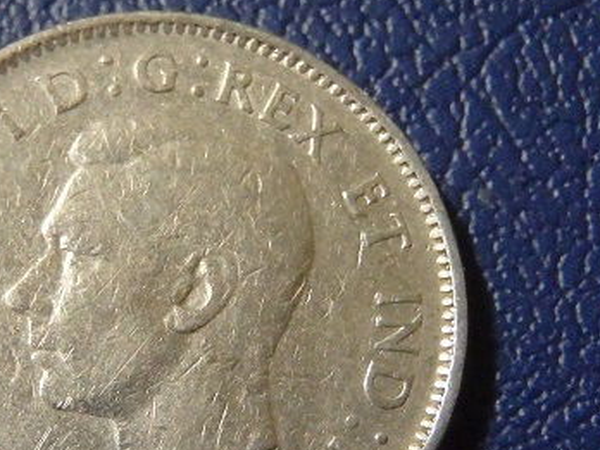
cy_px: 302
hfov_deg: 22.7
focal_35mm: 85
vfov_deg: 17.3
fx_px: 1473
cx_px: 122
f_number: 4.7
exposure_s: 1/30
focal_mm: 6.6
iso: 1600
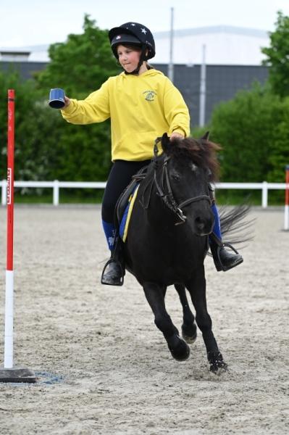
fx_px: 1508
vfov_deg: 16.4
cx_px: 144
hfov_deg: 10.9
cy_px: 218
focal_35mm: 125
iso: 400
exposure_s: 1/1250
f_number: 4.5
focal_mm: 125
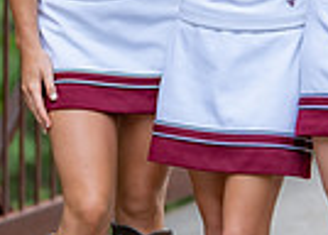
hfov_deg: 8.2
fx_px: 2285
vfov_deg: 5.9
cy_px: 20
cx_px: 299
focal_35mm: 245
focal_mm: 50
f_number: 1.2
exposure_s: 1/1250
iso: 100
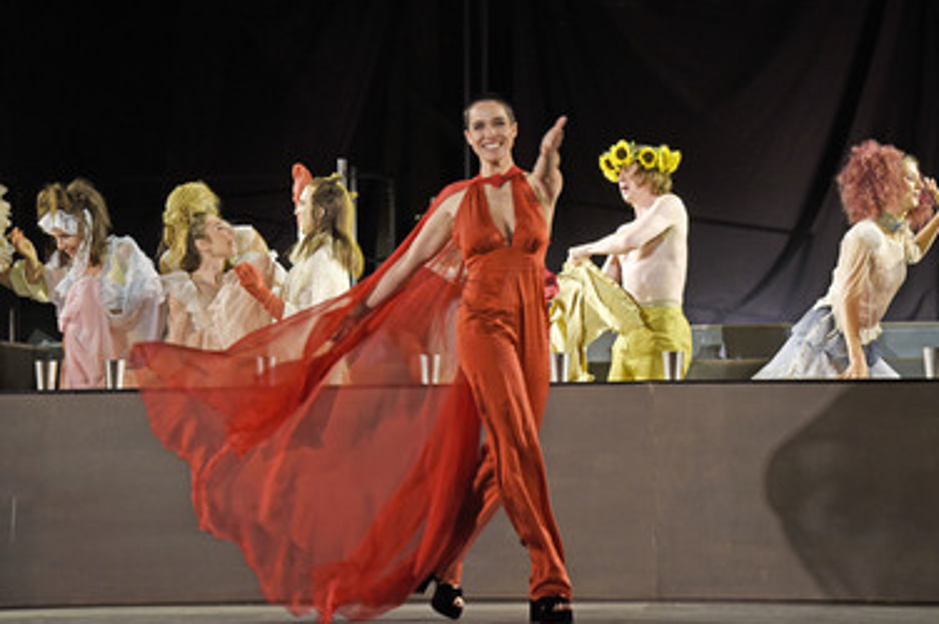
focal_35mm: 90
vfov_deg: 15.2
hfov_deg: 22.6
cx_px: 523
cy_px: 302
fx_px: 2345
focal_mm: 75
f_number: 6.3
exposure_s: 1/100
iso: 1000
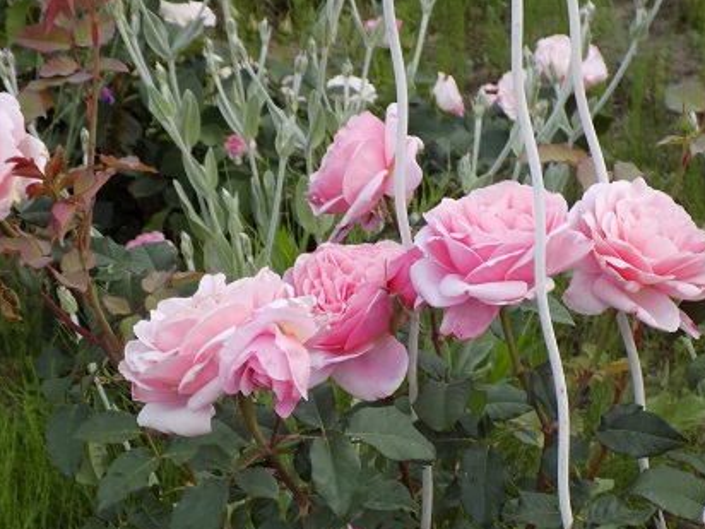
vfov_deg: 13.1
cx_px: 409
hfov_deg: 17.4
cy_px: 301
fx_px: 2301
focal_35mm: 113
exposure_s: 1/30
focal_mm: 17.2
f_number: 4.6
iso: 200
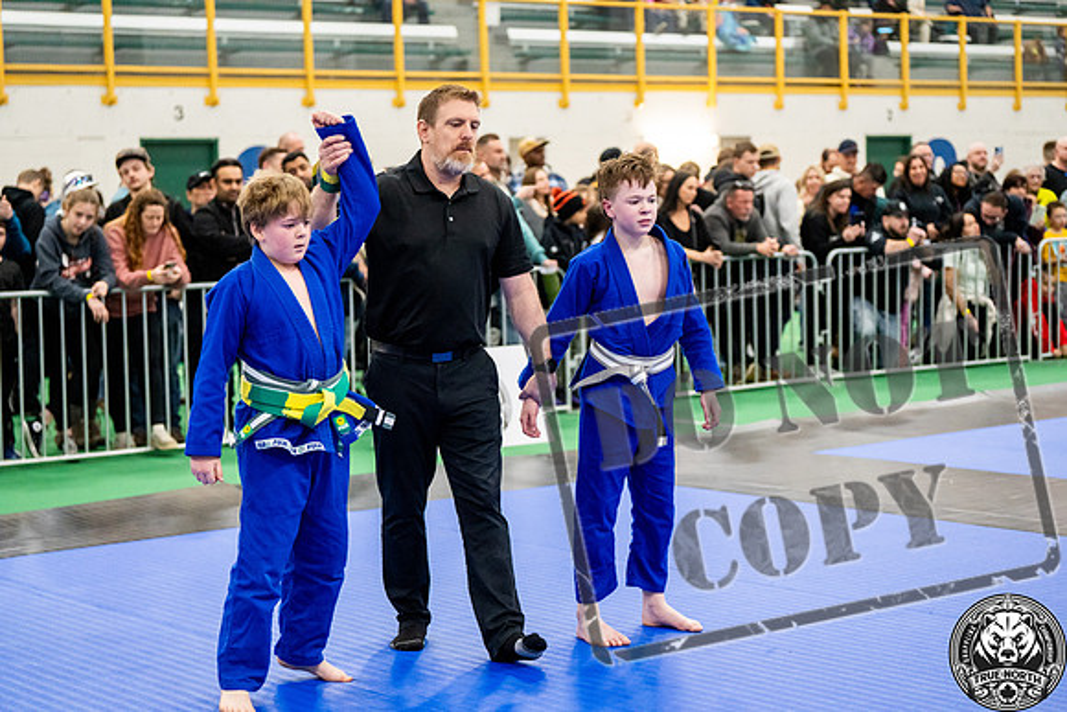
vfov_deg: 19.5
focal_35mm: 70
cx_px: 534
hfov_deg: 28.8
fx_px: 2075
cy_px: 356
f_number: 2.8
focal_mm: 70
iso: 5000
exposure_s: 1/500
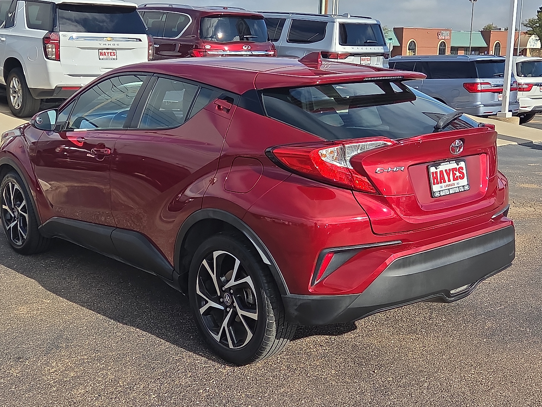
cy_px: 188
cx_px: 248
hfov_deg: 42.9
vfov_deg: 32.9
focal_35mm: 44
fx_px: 689
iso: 25
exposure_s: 1/2000
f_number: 1.8
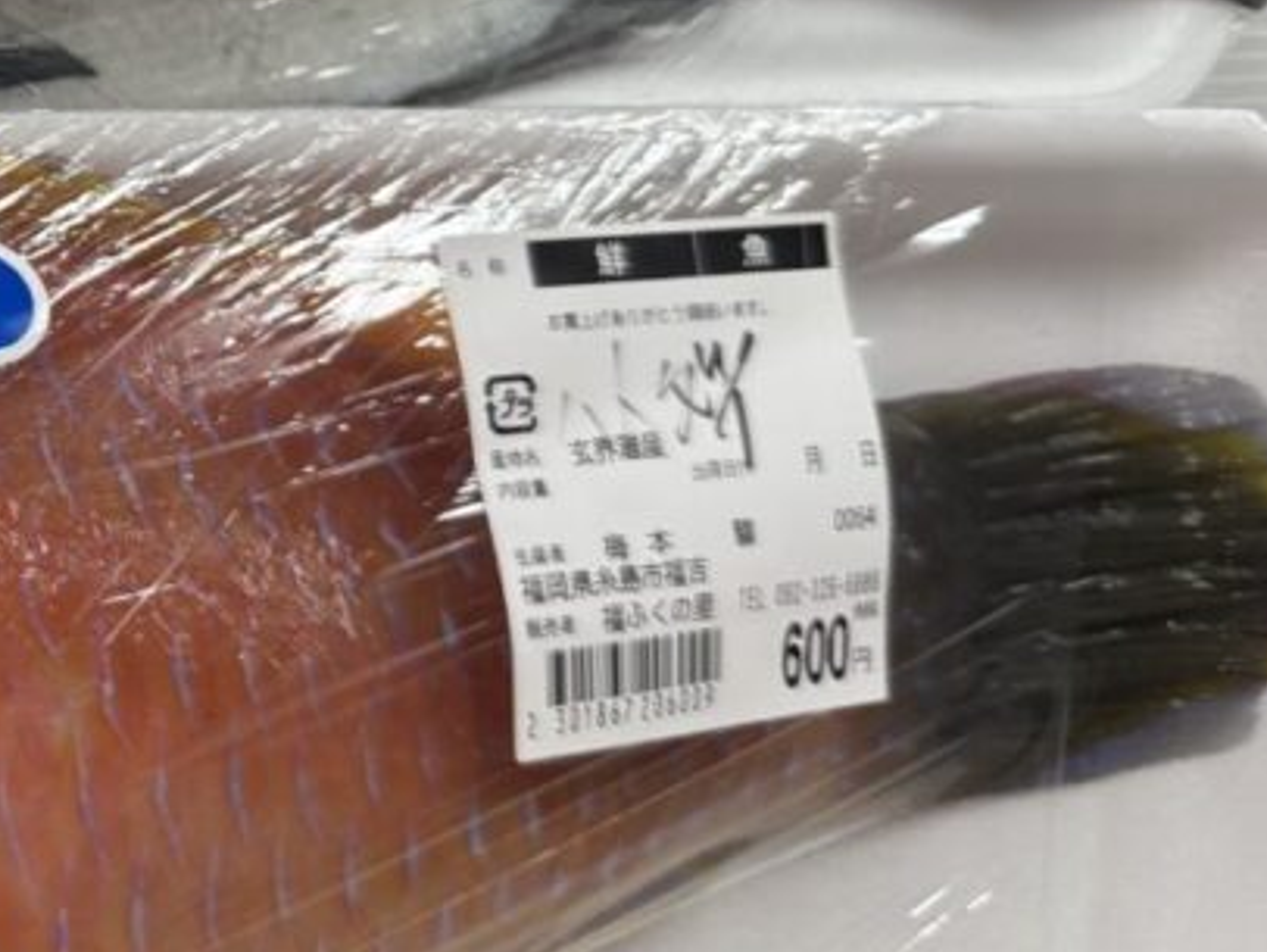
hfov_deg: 26.3
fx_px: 2307
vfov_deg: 22.9
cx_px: -364
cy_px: 159
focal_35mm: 63
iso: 125
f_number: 1.78
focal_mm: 6.76
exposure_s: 1/60
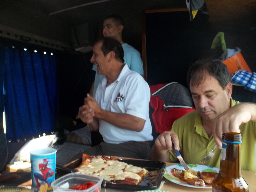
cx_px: 128
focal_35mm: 33
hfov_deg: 55.4
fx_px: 244
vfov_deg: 42.9
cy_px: 96
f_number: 3.3
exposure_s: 1/40
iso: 64
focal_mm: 5.9
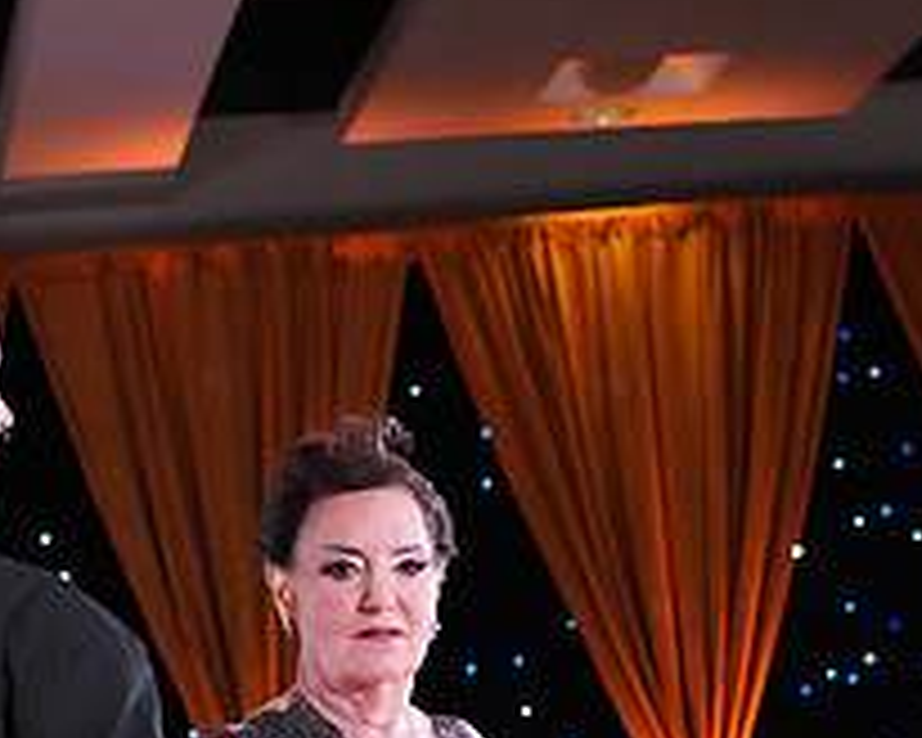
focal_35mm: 157
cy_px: 1197
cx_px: 268
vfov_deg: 9.5
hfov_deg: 12.3
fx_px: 4284
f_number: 5
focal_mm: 59
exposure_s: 1/400
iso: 8000
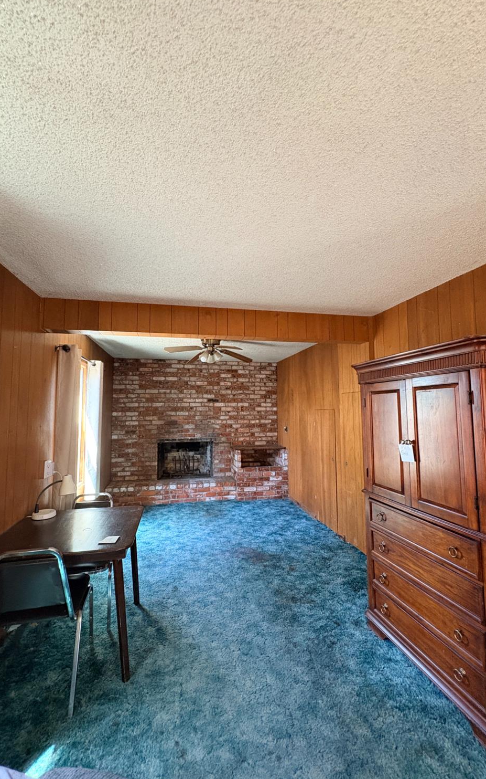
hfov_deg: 74.7
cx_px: 234
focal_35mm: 15
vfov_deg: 101.5
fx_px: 318
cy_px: 387
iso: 500
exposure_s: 1/60
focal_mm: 2.22
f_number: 2.2
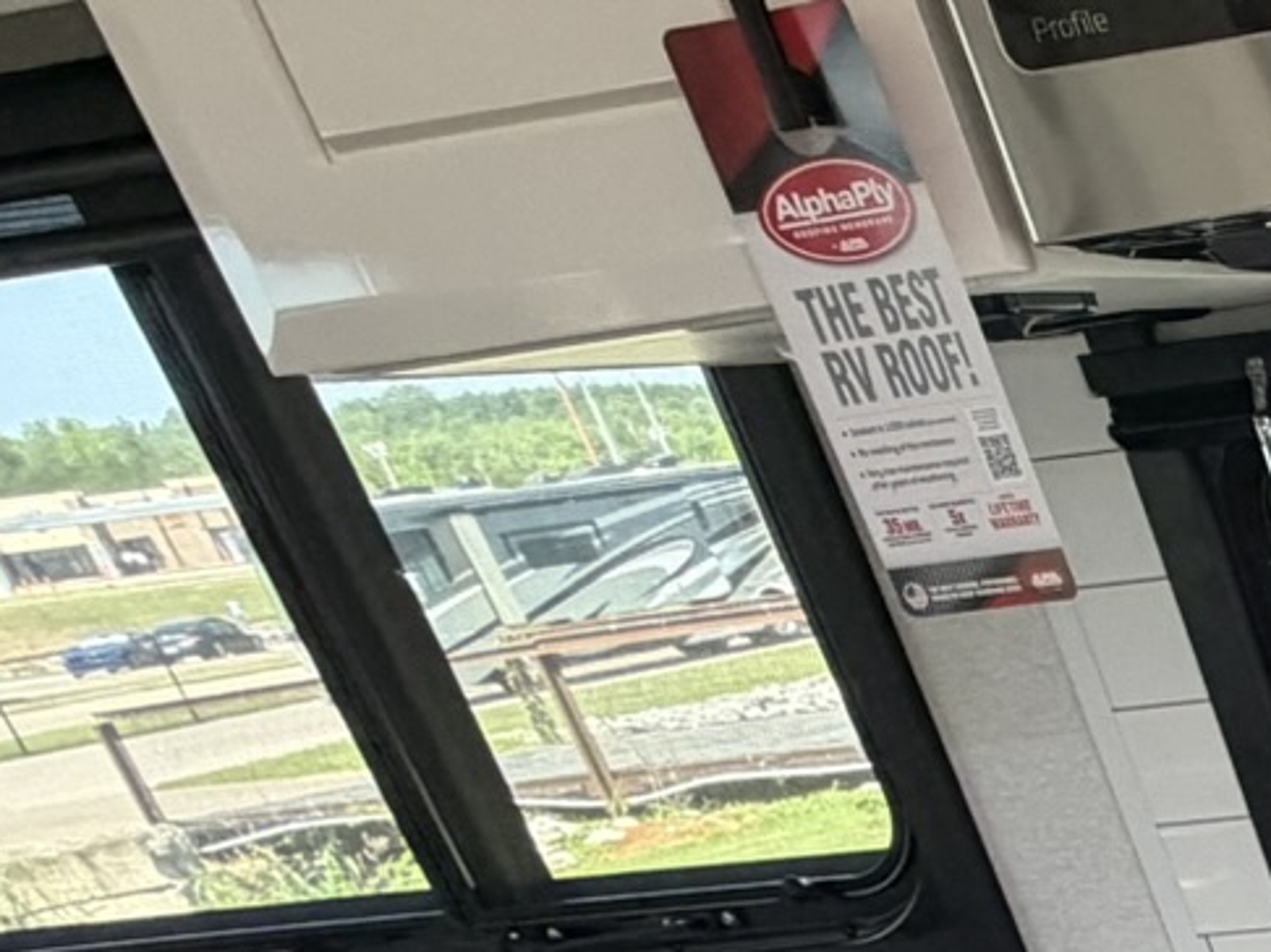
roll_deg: +7.6
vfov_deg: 21.7
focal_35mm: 59
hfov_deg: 20.1
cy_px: 1318
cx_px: 2437
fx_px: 2165
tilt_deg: -25.2
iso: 320
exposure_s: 1/121
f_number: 2.2
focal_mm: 2.22
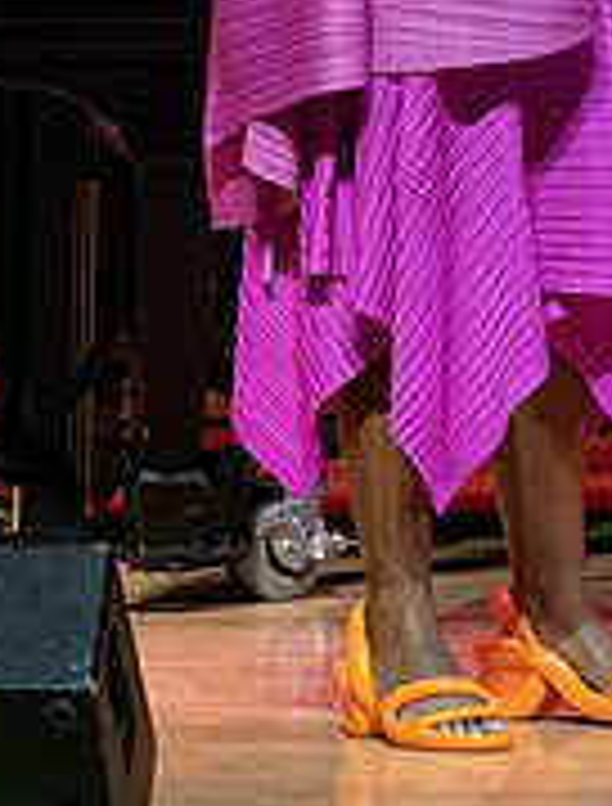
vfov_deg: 1.6
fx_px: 28827
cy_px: -204
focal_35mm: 1233
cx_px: 852
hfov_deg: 1.2
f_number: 9
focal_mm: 300
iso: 4000
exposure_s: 1/320
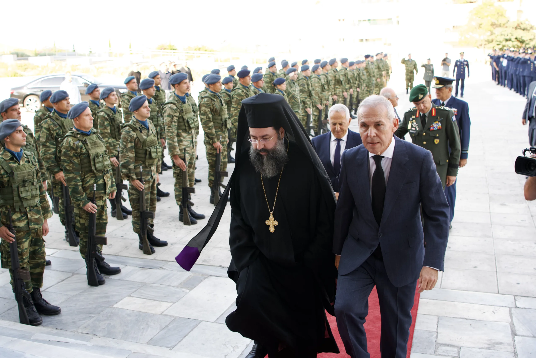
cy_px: 179
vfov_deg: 34.2
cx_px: 268
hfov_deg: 49.6
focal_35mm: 39
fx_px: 581
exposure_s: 1/800
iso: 800
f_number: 2.8
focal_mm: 26
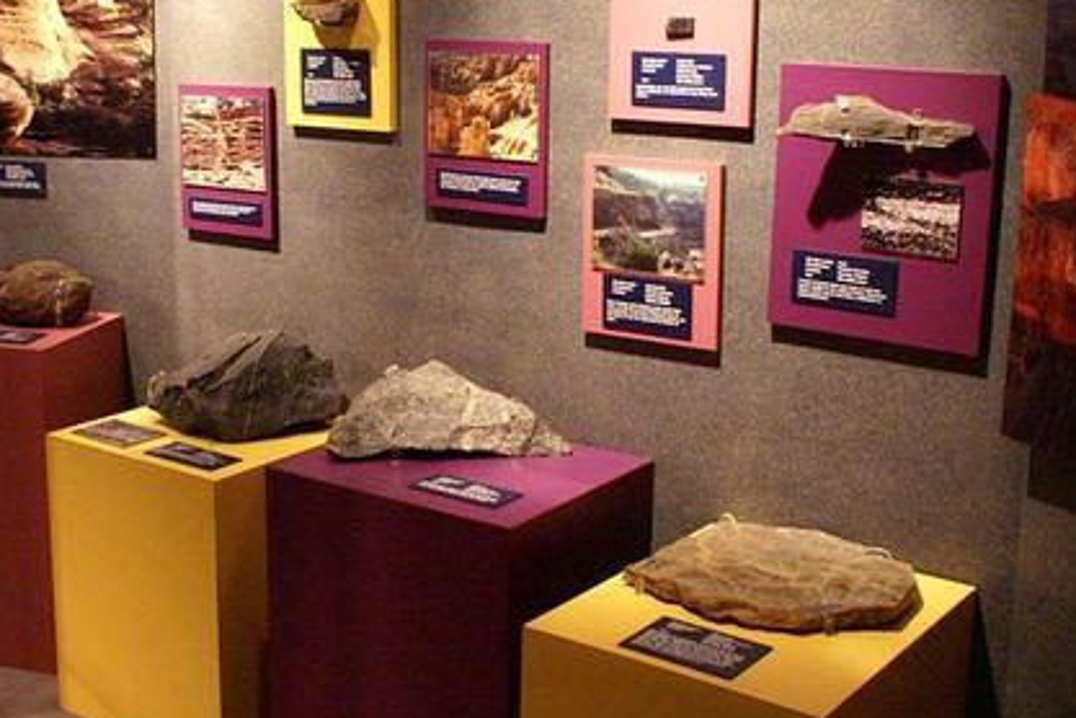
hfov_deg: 42.7
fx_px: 1375
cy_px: 222
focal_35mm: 46
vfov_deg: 29.0
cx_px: 470
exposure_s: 1/50
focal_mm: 20
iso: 3200
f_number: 6.3
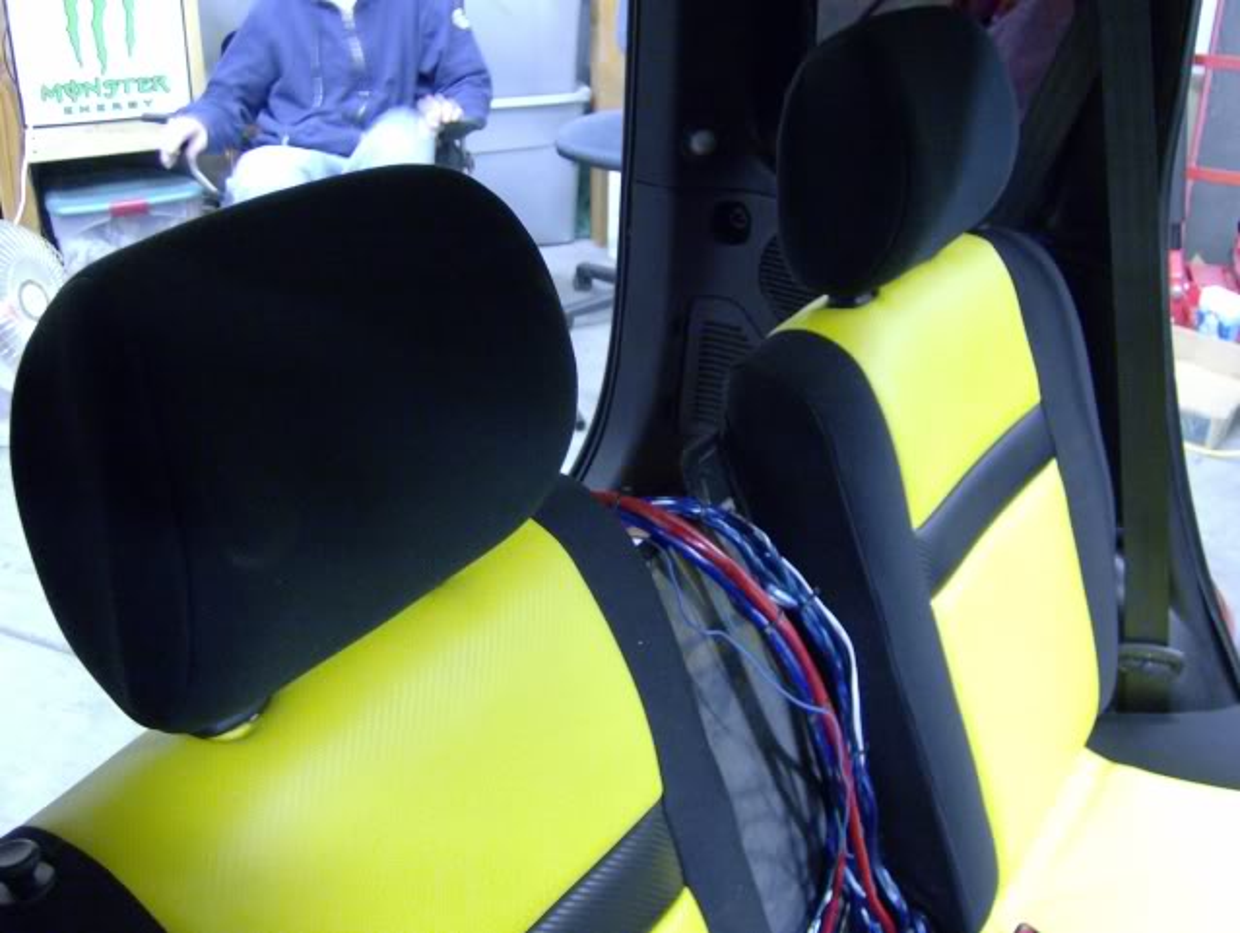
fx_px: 1291
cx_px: 620
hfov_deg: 51.3
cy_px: 466
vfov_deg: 39.7
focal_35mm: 36
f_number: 2.8
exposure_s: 1/3.22
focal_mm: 6
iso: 200
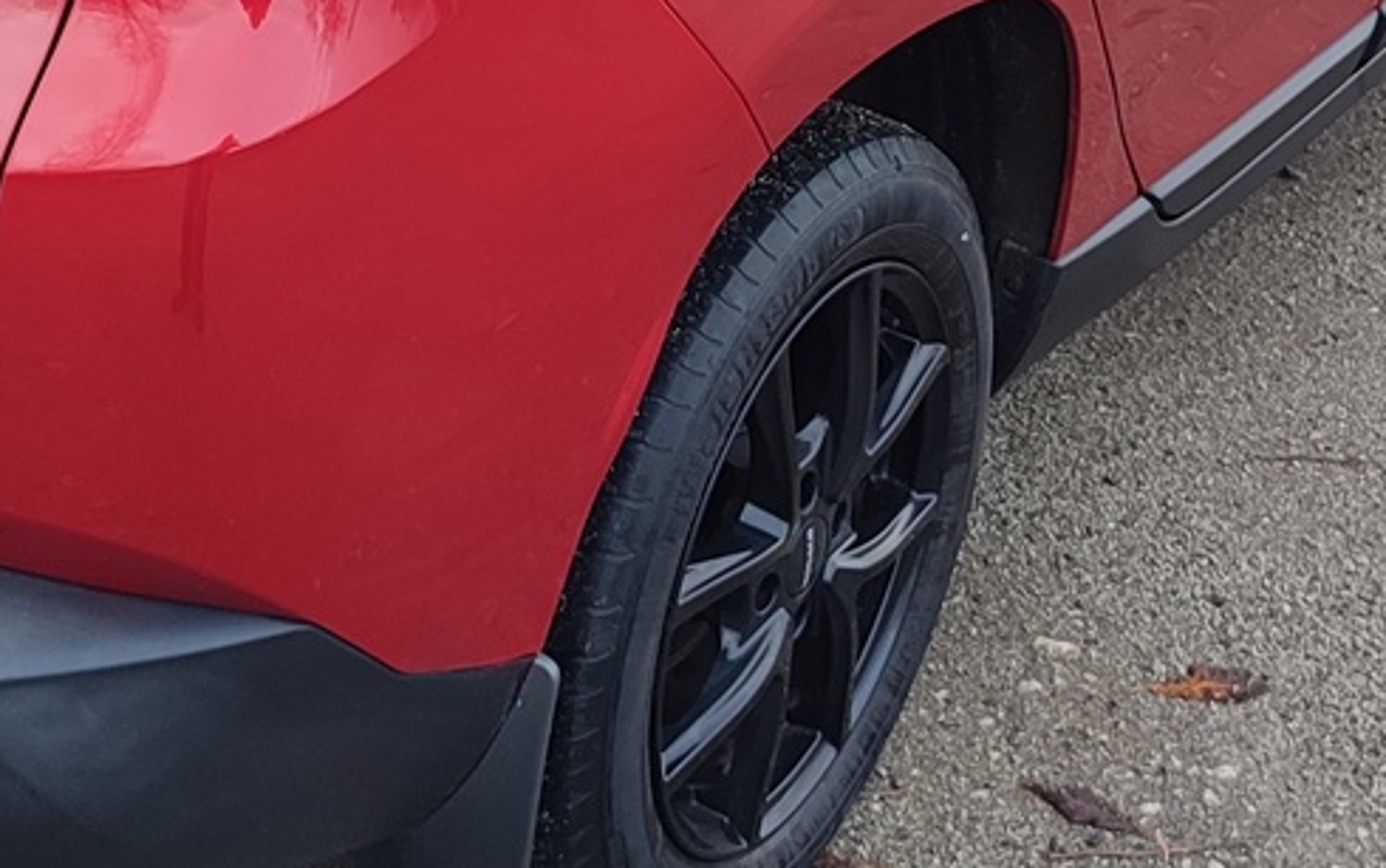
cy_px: -187
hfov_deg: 24.7
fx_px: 3137
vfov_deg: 15.2
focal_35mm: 83
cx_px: 399
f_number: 1.89
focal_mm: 5.89
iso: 65
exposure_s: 1/100
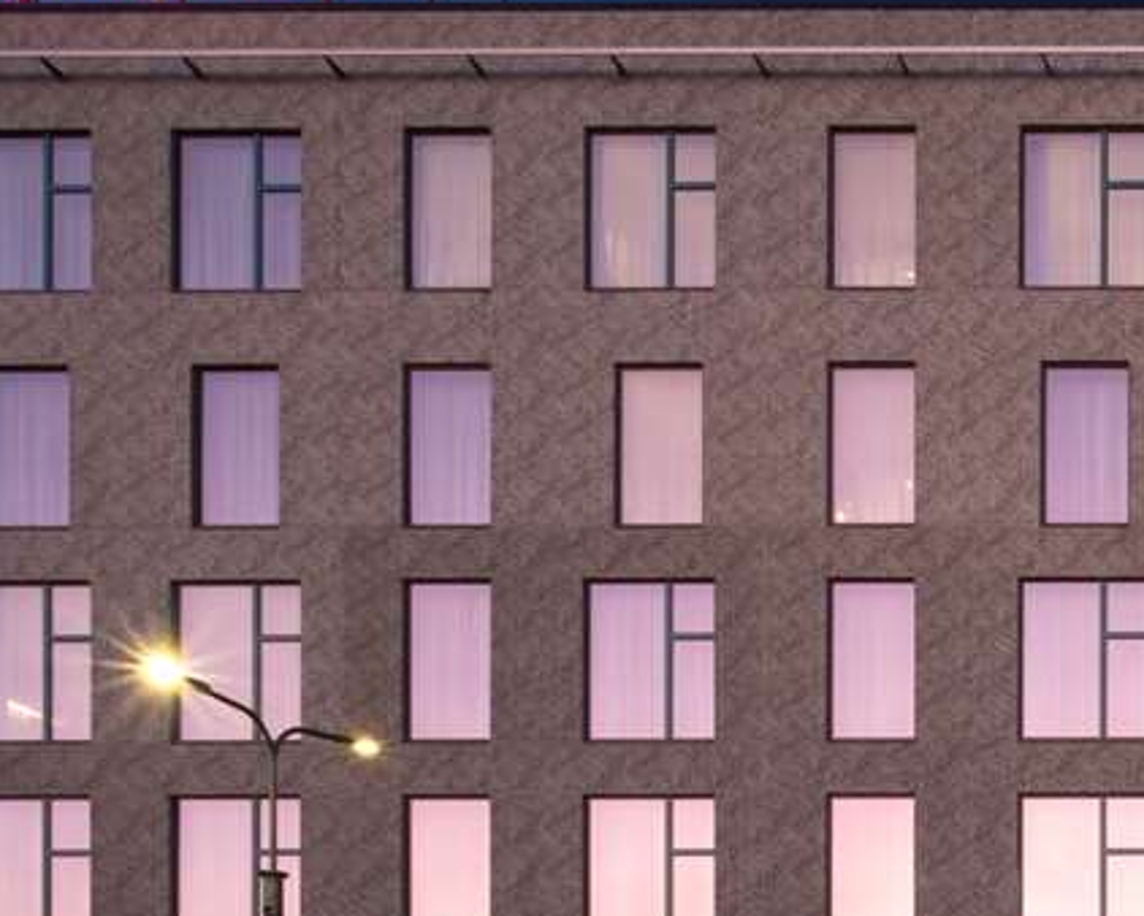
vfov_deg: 24.0
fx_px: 2032
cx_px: 1662
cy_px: 967
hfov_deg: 25.0
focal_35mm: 60
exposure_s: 2
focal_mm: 12
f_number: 14
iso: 160
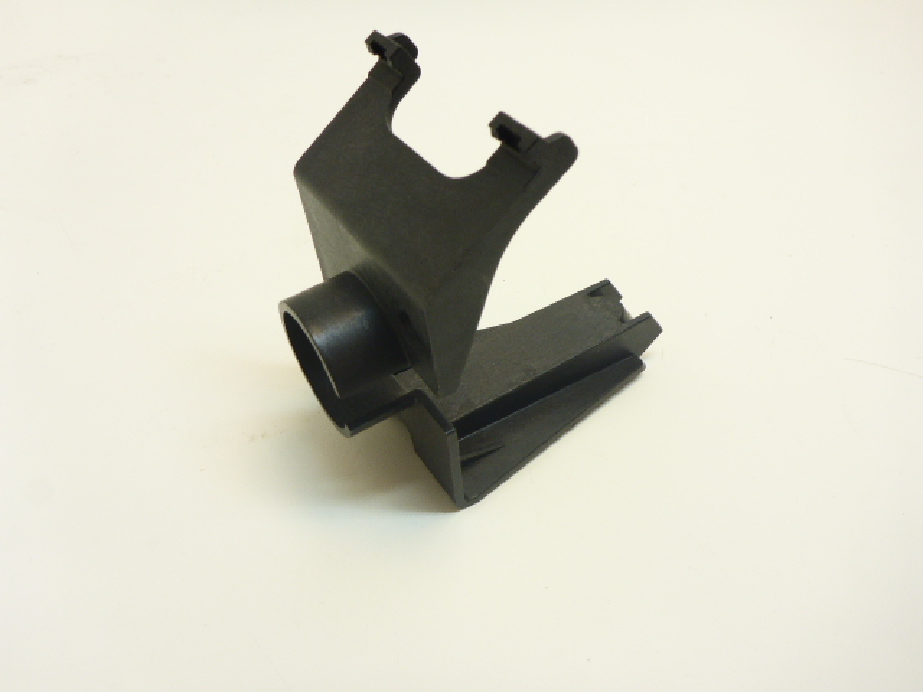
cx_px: 462
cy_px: 346
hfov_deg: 63.4
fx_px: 747
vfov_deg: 49.7
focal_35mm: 28
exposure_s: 1/60
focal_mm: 4.9
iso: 125
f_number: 3.3
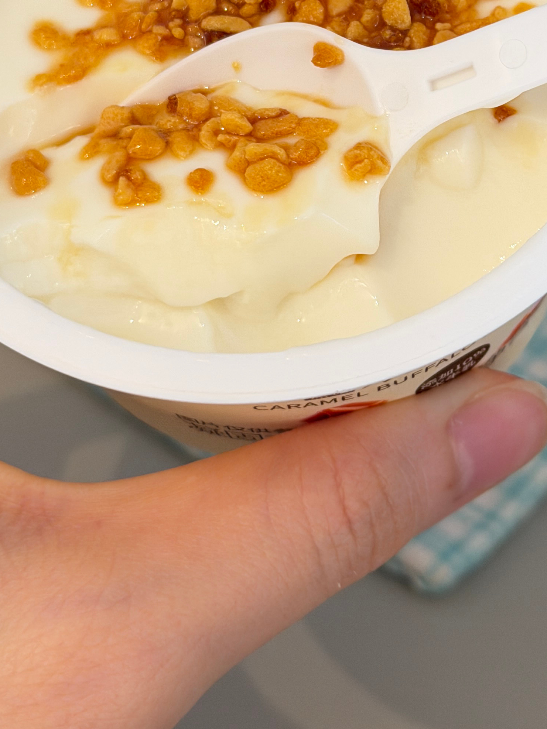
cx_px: 356
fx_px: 2065
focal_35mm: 98
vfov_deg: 19.7
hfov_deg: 15.1
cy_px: 104
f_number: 1.78
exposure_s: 1/50
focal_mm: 6.76
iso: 125
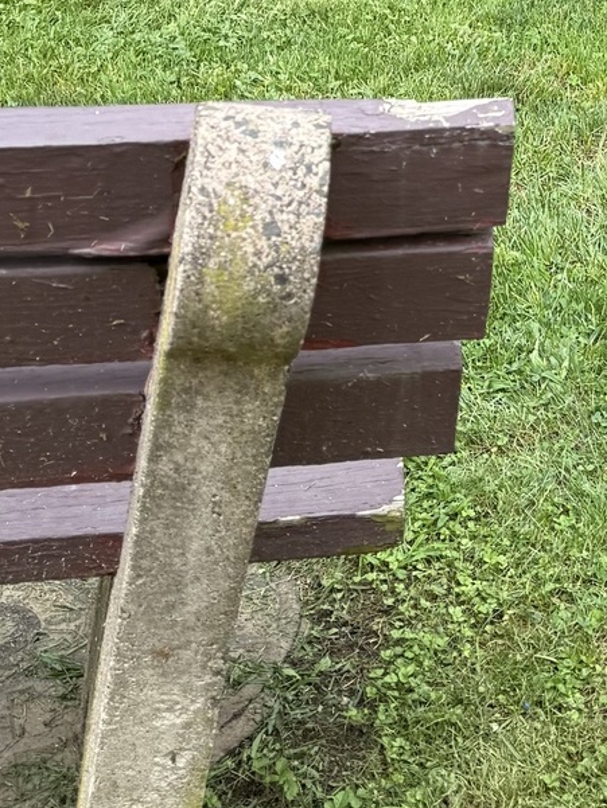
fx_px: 2150
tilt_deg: -11.9
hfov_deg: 15.1
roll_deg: -4.2
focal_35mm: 92
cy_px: -230
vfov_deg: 19.7
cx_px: 867
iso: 80
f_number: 1.78
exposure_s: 1/1018
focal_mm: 6.76
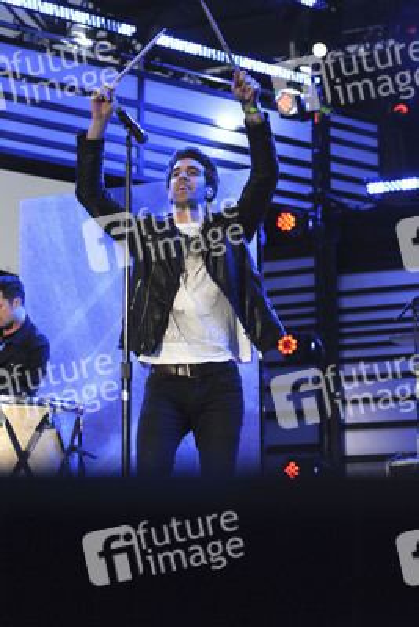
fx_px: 1221
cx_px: 210
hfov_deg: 19.5
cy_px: 314
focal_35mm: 70
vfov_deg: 28.8
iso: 1250
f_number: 2.8
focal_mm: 70
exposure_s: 1/400
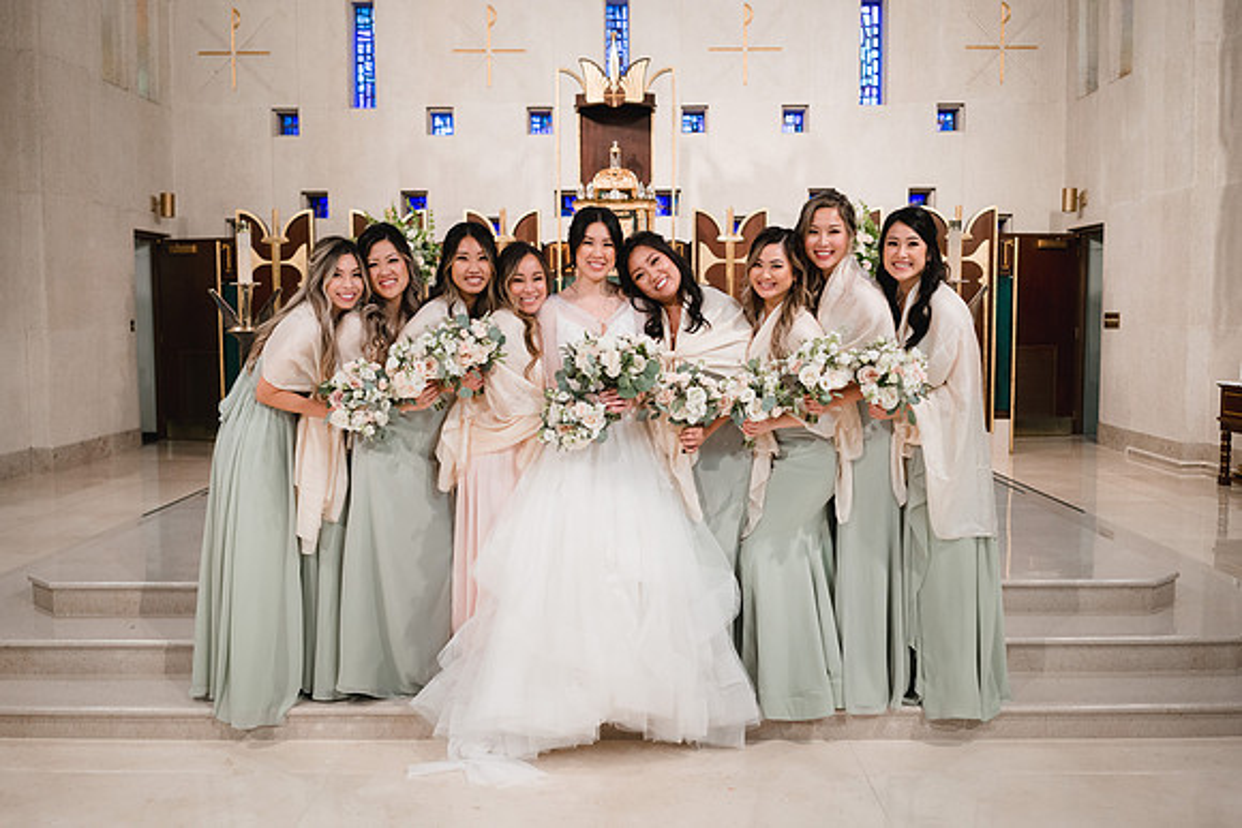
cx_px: 621
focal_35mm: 35
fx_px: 1215
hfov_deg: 54.1
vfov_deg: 37.7
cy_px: 414
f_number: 3.2
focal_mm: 35
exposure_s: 1/200
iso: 1600
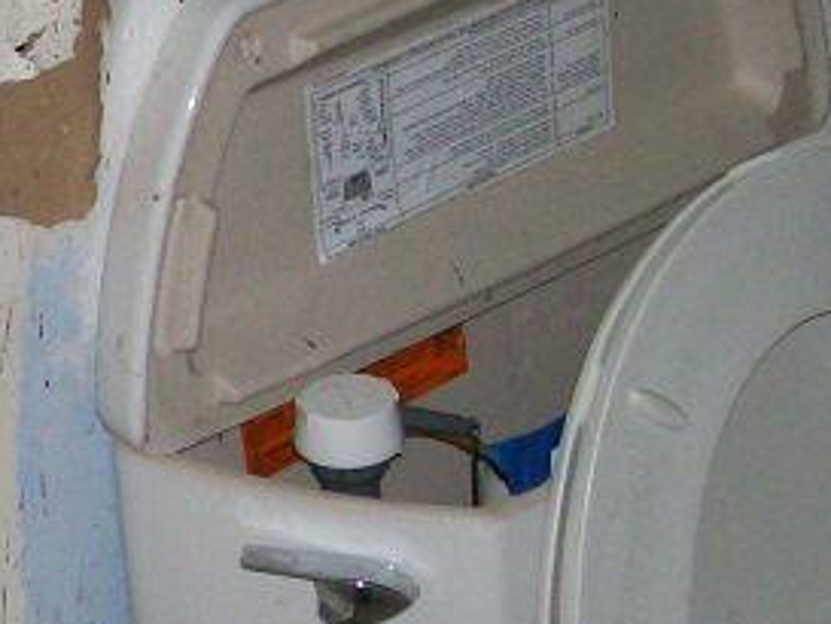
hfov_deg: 14.1
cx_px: -204
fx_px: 3242
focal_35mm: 135
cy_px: 377
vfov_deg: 11.0
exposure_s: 1/64
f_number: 2.7
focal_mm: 6
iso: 140
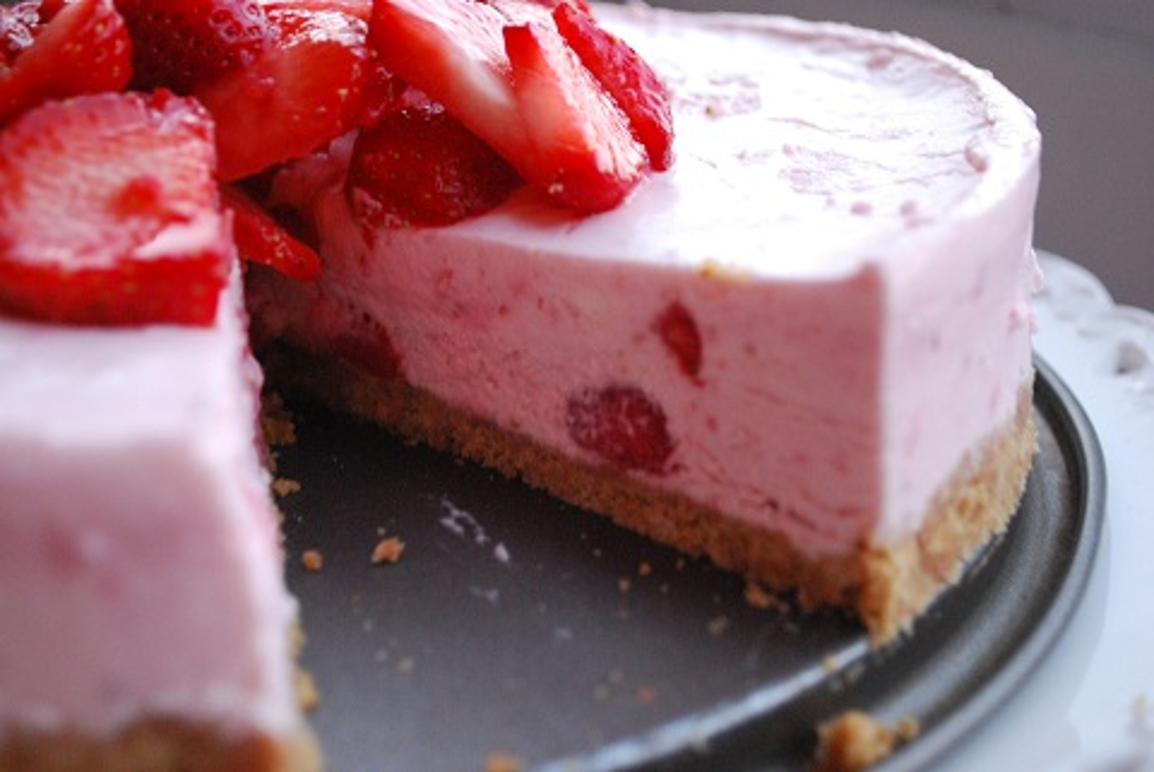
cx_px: 577
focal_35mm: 54
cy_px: 386
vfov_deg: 25.1
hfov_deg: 36.8
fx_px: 1733
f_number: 5.3
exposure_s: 1/6
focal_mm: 36
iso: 1600
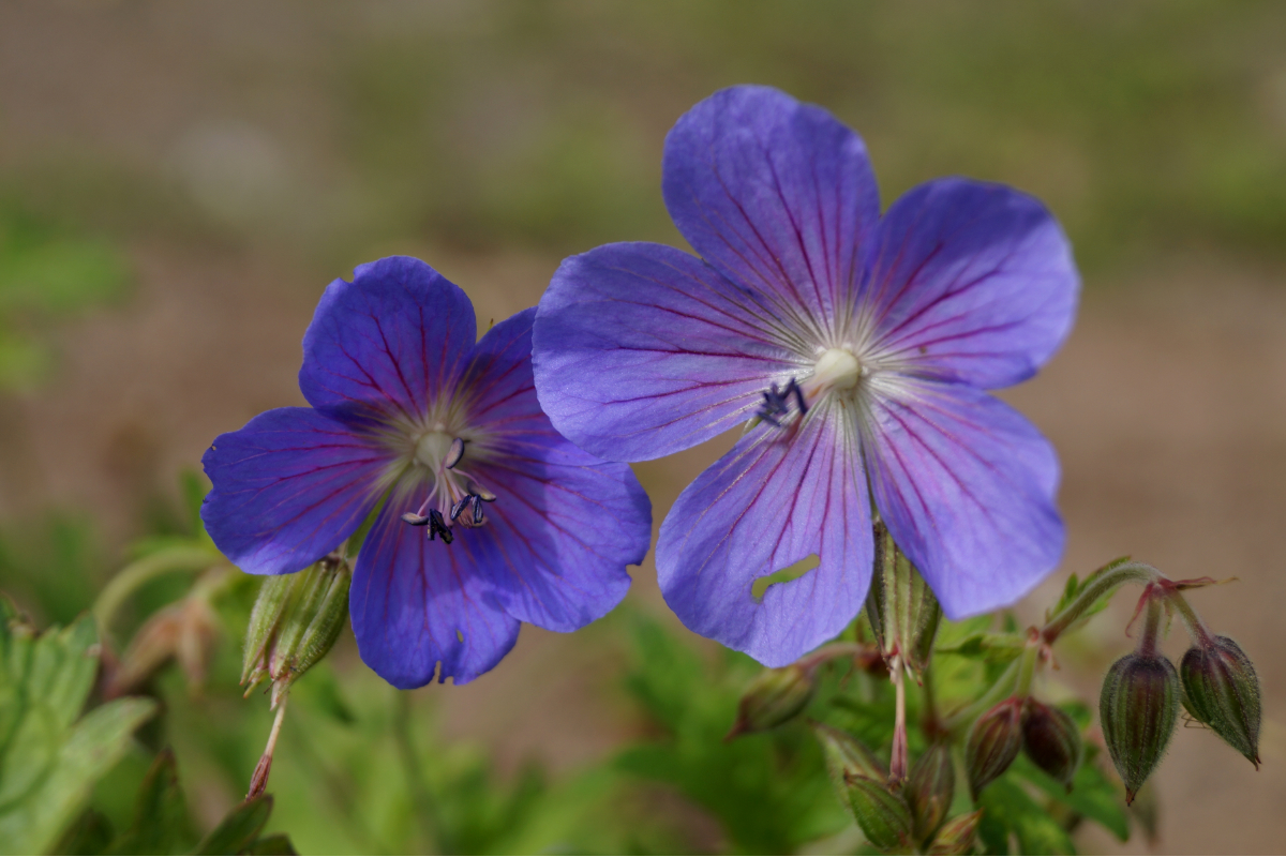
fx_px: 2947
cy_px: 428
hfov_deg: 24.6
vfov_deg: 16.6
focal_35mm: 82
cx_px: 643
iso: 100
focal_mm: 55
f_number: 6.3
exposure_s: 1/320
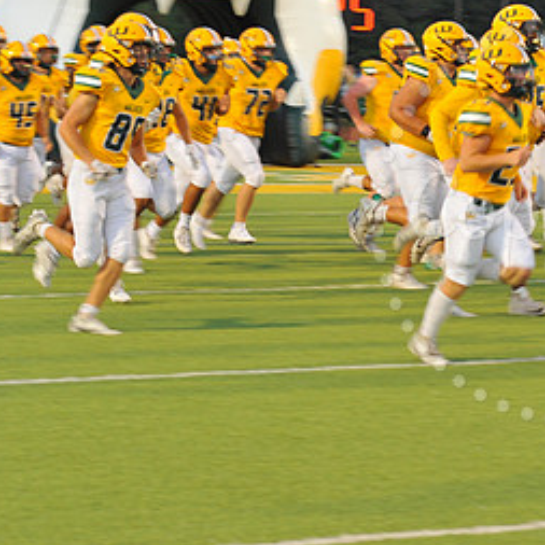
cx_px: 577
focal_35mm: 156
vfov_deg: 11.2
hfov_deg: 11.1
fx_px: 2779
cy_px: 218
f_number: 6.3
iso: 1250
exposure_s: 1/100
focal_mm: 80
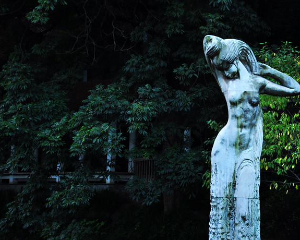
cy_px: 121
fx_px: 1594
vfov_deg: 8.6
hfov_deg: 10.7
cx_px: 167
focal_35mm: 180
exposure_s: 1/15
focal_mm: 105
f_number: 5.6
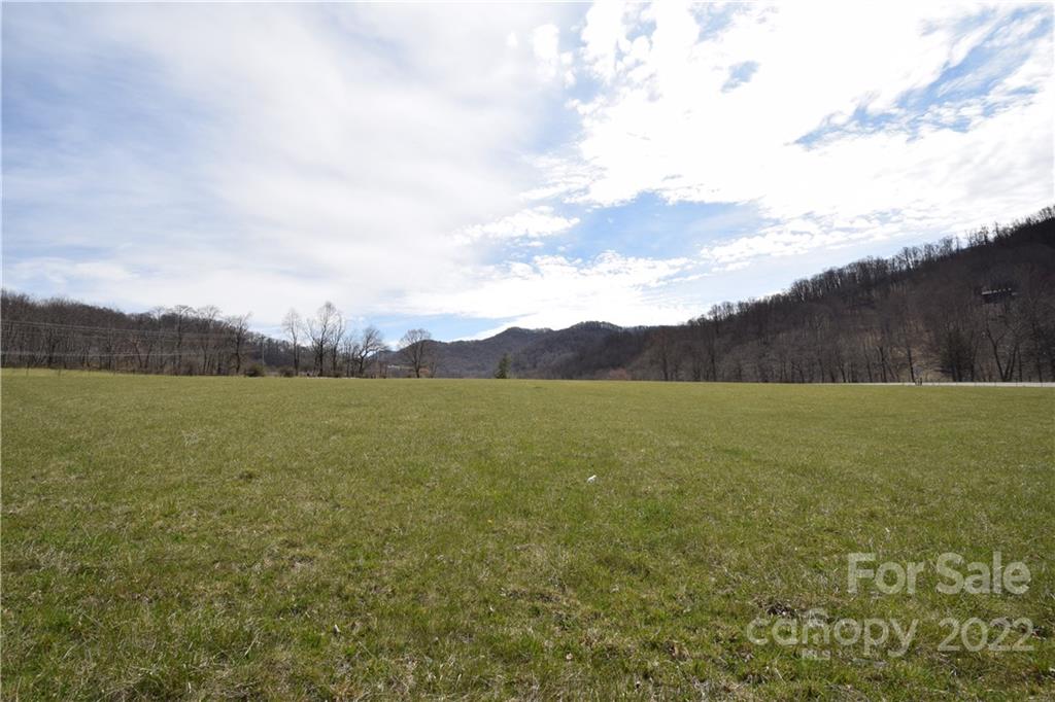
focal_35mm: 15
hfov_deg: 100.4
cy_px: 351
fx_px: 439
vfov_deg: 77.3
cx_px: 528
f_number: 10
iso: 200
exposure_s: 1/400
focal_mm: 10
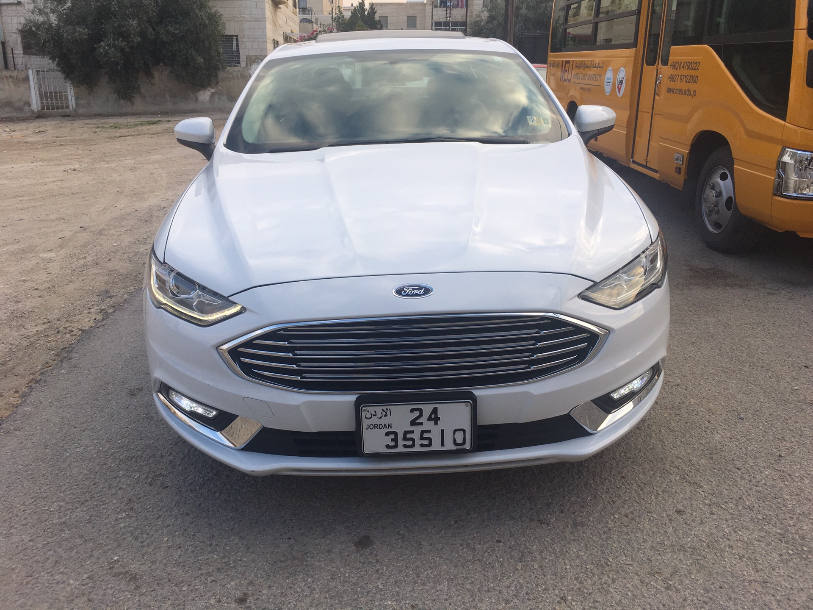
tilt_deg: -15.7
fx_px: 681
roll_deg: -0.9
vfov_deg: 48.2
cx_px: 406
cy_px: 305
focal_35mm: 29
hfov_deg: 61.7
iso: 25
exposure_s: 1/460
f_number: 2.2
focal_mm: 4.15
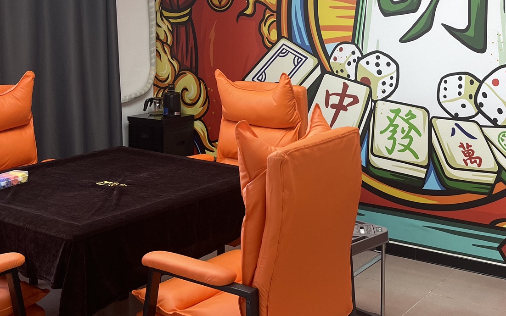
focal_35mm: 50
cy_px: 51
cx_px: 359
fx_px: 690
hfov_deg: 39.5
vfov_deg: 25.3
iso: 100
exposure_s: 1/100
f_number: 1.6
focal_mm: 5.1
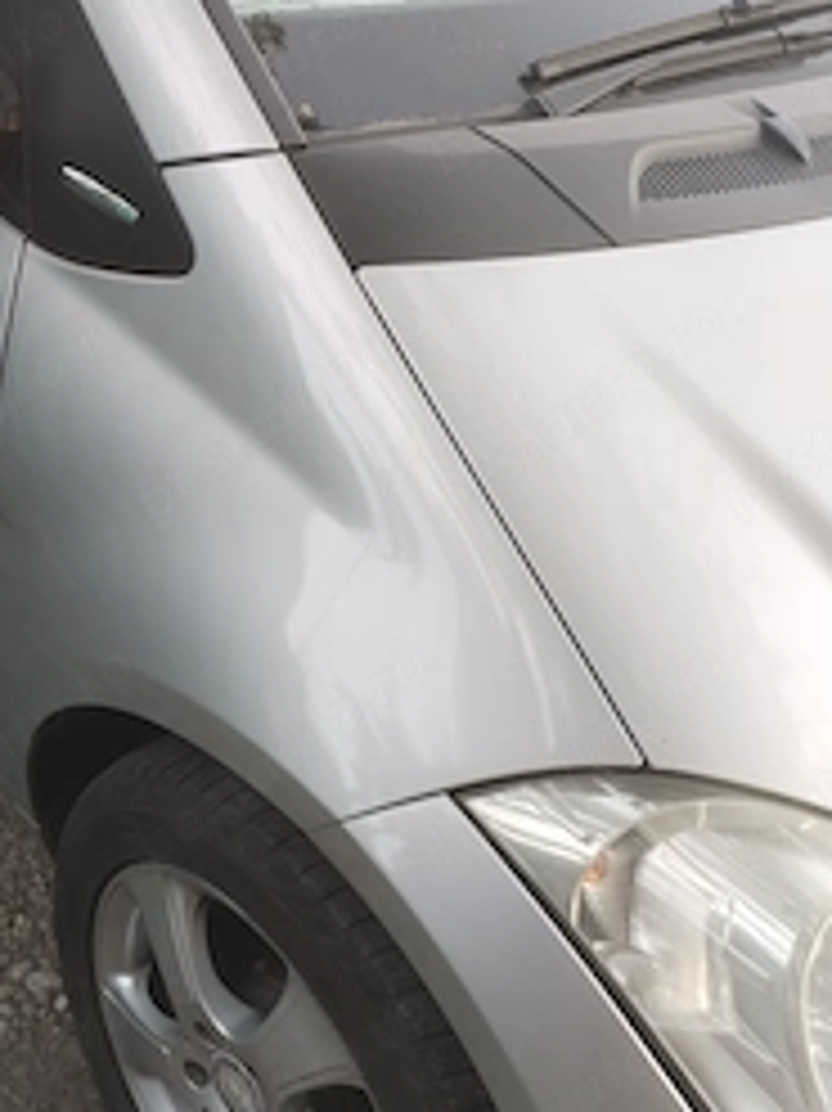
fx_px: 1508
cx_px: 162
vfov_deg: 40.4
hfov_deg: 30.1
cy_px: 491
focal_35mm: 47
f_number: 1.8
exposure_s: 1/100
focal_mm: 4.75
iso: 174
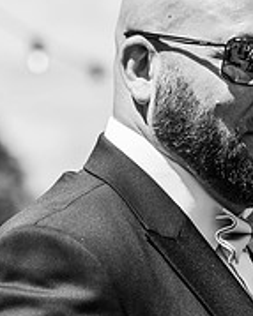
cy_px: 161
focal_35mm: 258
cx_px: 276
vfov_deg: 7.5
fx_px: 2417
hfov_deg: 6.0
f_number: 3.2
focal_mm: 85
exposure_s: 1/2000
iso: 100
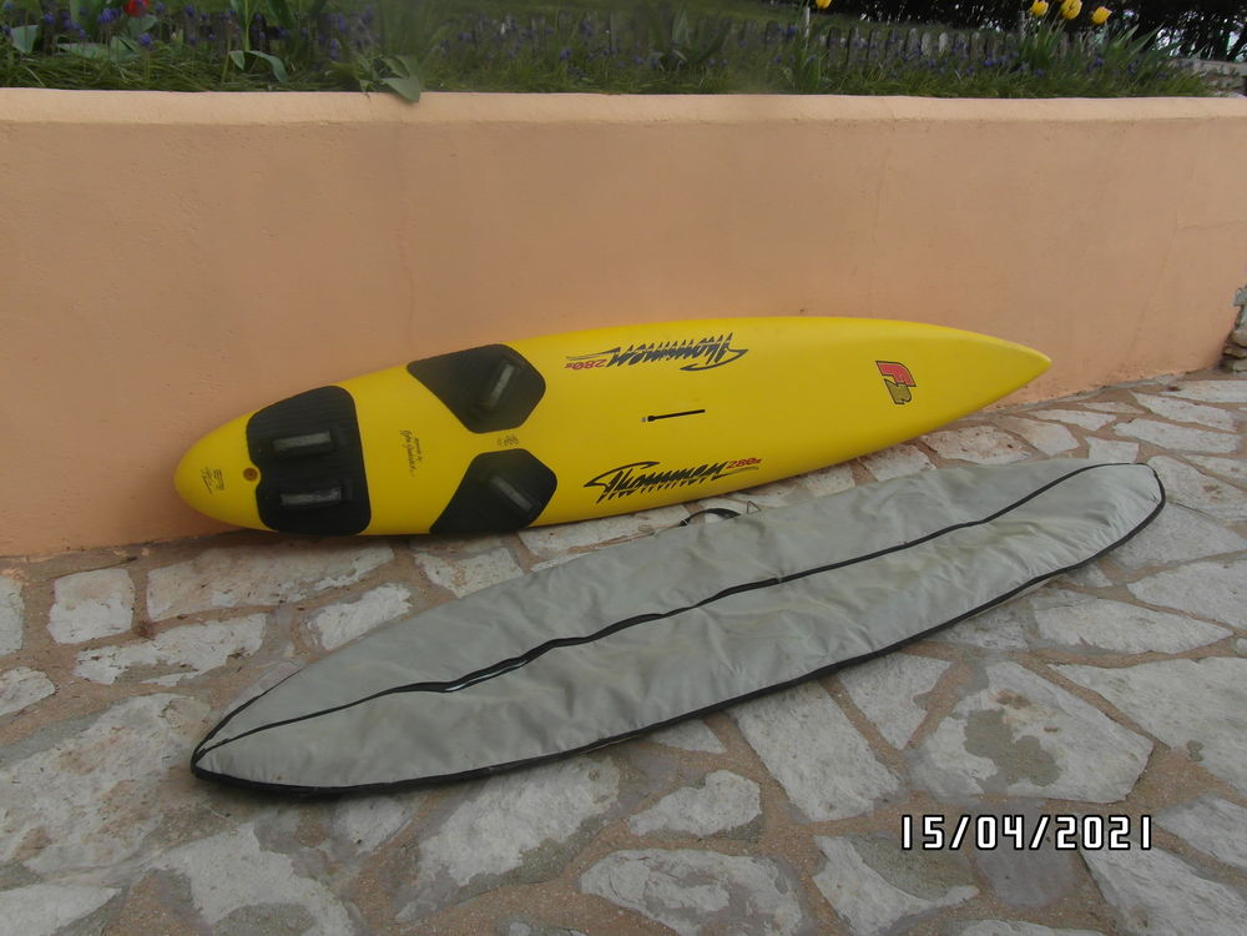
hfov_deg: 71.6
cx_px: 624
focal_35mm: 24
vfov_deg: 56.8
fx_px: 865
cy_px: 468
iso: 80
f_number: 5.2
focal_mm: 4
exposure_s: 1/250
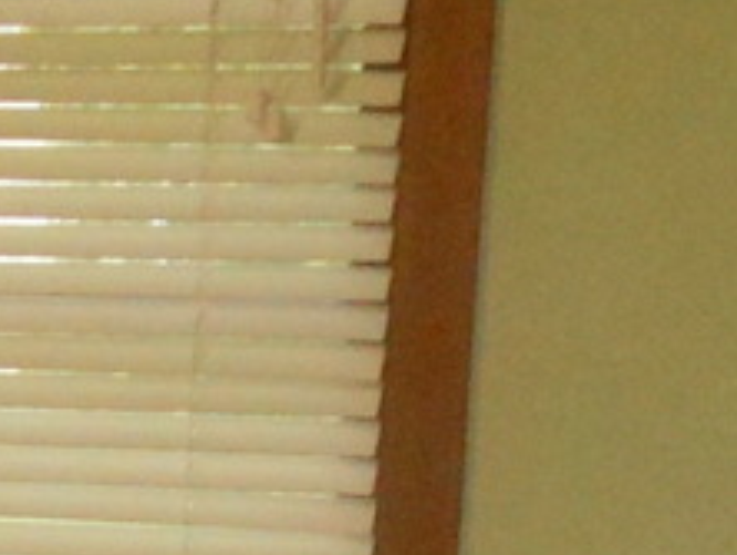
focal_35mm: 214
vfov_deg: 6.7
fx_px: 4561
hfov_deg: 8.7
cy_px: 1090
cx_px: -817
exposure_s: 1/30
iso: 500
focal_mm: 6
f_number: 3.5
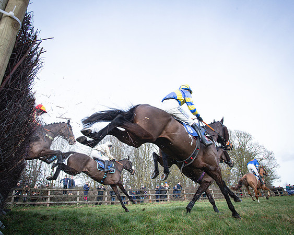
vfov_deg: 64.5
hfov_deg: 76.3
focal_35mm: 21
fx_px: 186
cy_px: 118
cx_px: 130
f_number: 8
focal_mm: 19
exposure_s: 1/1000
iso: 2000
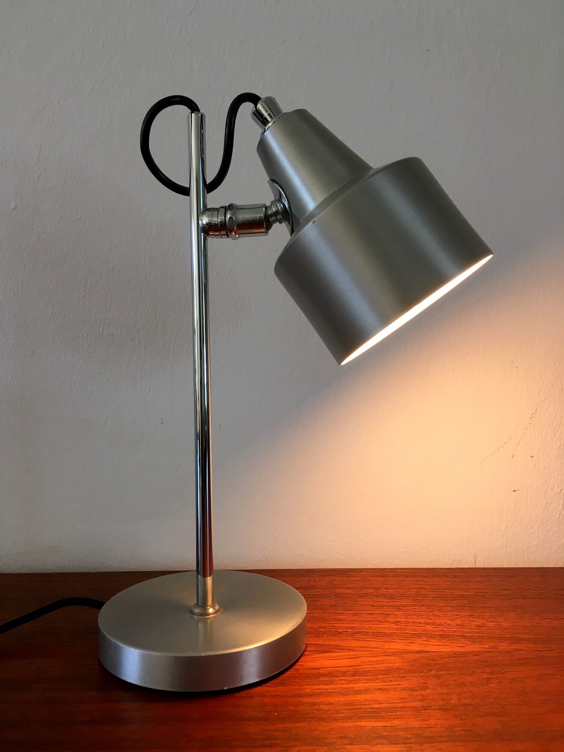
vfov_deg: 61.7
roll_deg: +0.4
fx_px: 630
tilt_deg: -4.4
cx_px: 282
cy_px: 376
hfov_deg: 48.2
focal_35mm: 29
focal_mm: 4.15
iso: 25
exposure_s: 1/33
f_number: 2.2
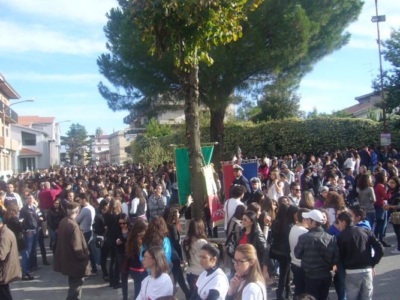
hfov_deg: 52.6
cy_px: 150
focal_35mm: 35
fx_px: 404
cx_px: 200
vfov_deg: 40.7
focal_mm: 5.8
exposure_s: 1/125
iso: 80
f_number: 5.6
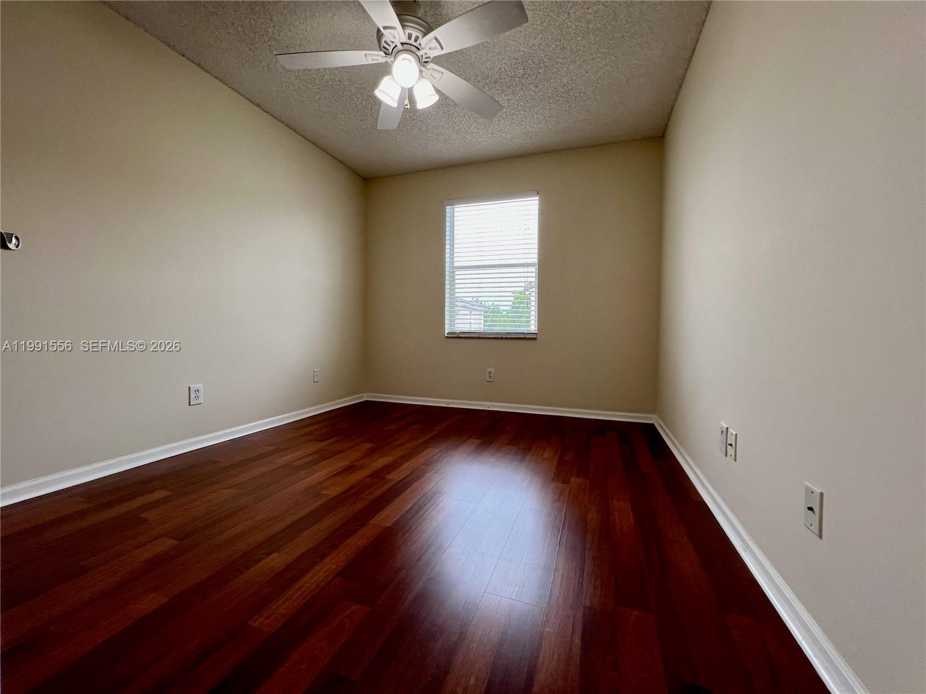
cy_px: 347
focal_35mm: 13
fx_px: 348
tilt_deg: -1.3
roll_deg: -0.3
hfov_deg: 106.2
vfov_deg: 89.9
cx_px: 463
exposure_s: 1/120
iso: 64
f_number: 1.8
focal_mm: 1.57
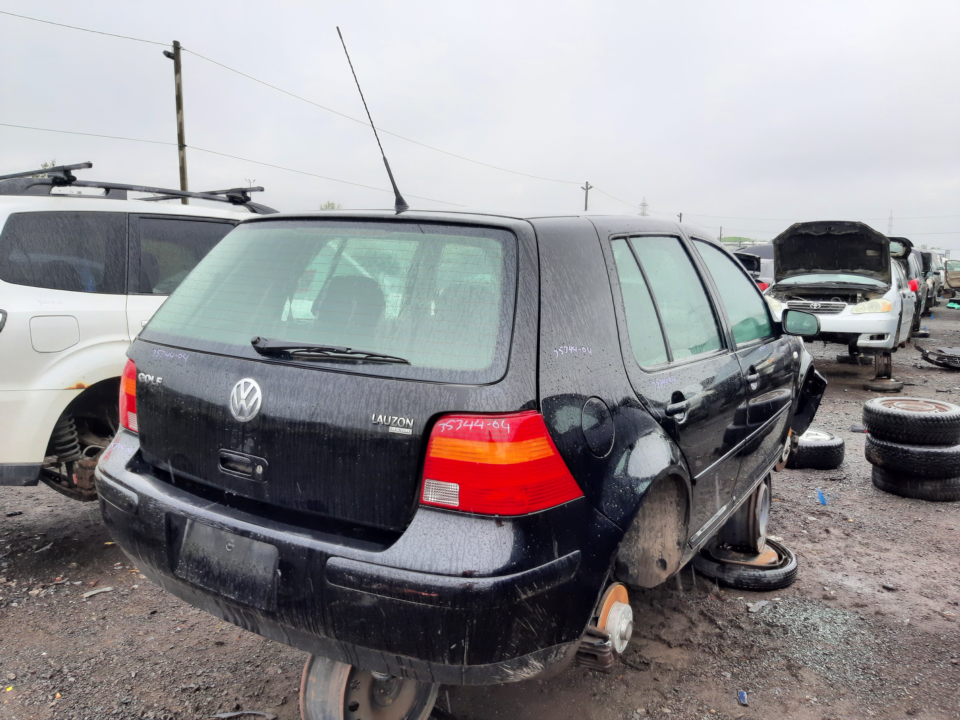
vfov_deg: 53.1
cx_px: 480
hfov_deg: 67.3
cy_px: 360
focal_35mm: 26
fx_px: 721
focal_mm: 3.92
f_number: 1.7
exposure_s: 1/471
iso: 40
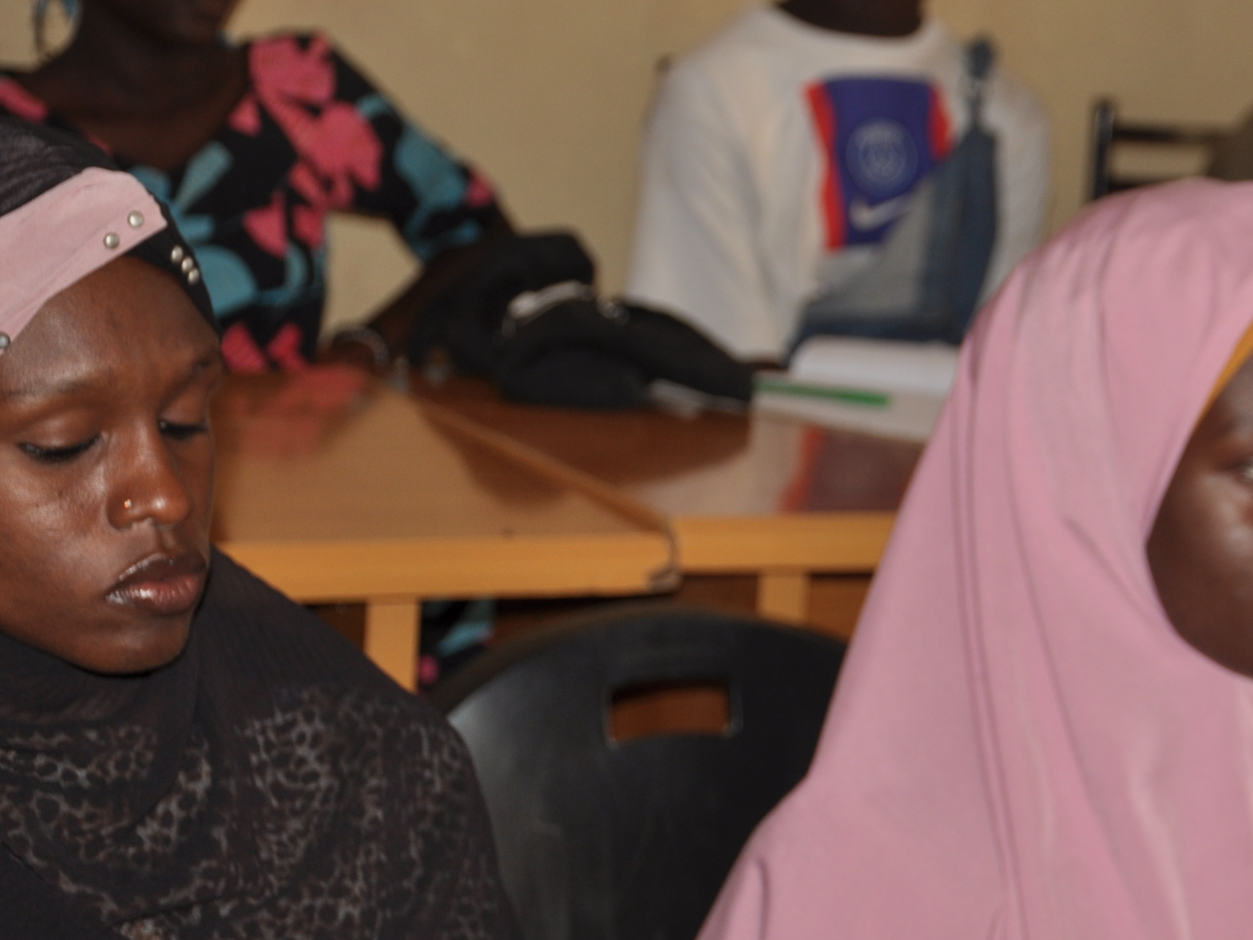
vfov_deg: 12.0
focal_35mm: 124
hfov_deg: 15.8
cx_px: 976
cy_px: 554
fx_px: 4489
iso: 200
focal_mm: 42
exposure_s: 1/60
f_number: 4.8
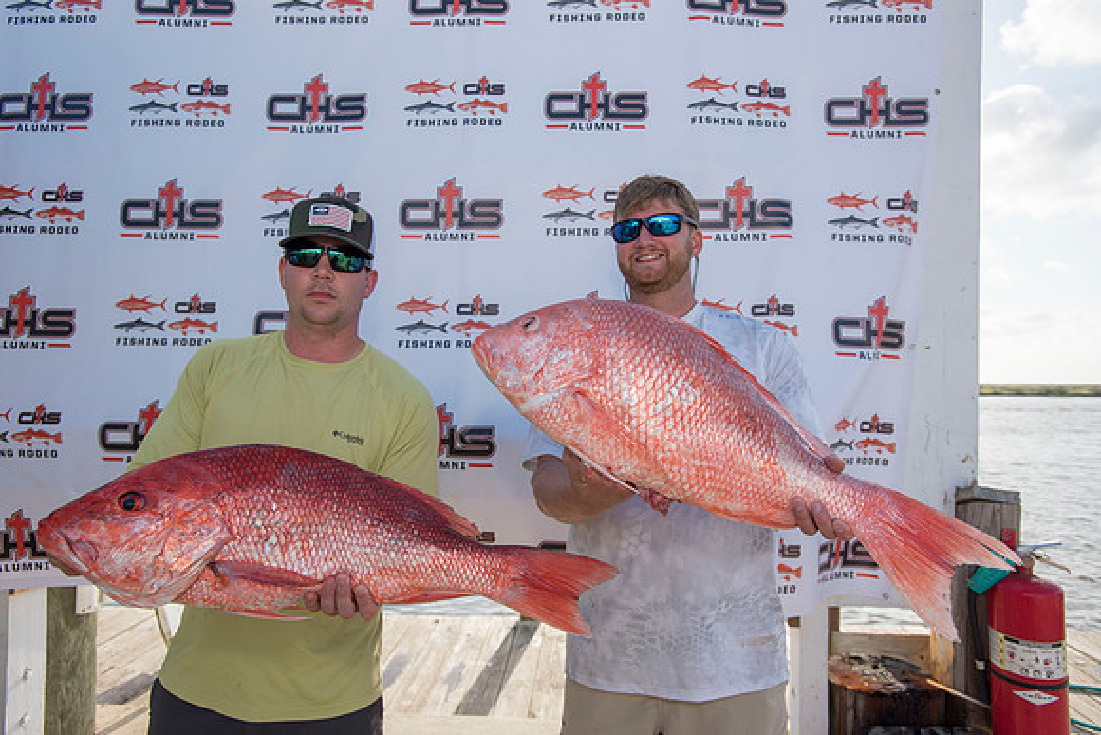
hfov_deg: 78.6
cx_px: 550
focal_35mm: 22
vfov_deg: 57.3
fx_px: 673
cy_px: 368
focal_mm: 22
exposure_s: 1/1600
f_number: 4.5
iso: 250
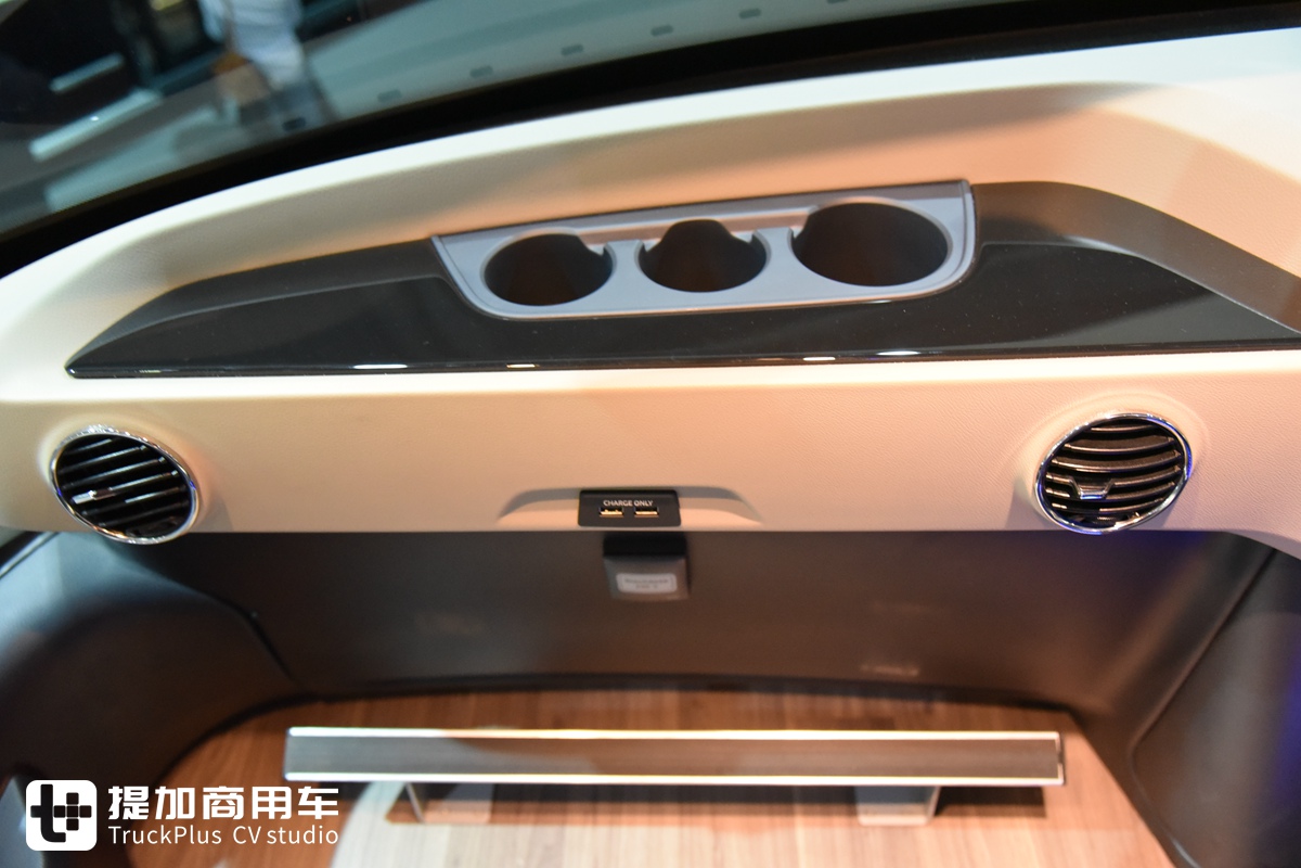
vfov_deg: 41.1
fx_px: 1156
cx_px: 650
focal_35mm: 32
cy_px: 434
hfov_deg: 58.7
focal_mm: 32
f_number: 4
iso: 6400
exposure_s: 1/30
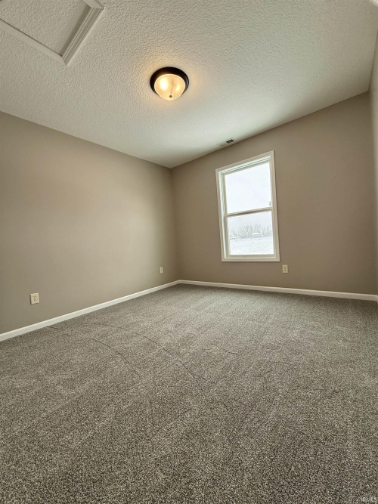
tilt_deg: -1.9
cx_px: 189
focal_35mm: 14
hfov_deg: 85.7
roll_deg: +4.6
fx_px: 204
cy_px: 252
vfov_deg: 102.1
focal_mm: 2.22
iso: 64
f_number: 2.2
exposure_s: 1/121
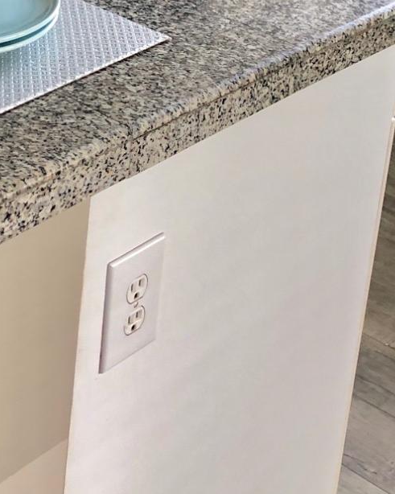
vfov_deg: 19.8
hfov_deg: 17.0
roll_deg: -2.2
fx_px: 1301
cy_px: -149
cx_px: 34
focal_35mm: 89
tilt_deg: -12.7
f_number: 1.8
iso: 32
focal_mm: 3.99
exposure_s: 1/24
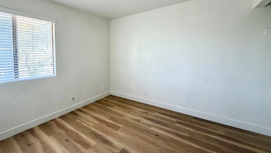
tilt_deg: -2.6
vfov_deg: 66.3
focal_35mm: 16
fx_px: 115
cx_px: 131
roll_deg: -0.2
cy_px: 60
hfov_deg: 99.3
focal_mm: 2.22
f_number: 2.2
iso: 320
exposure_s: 1/99
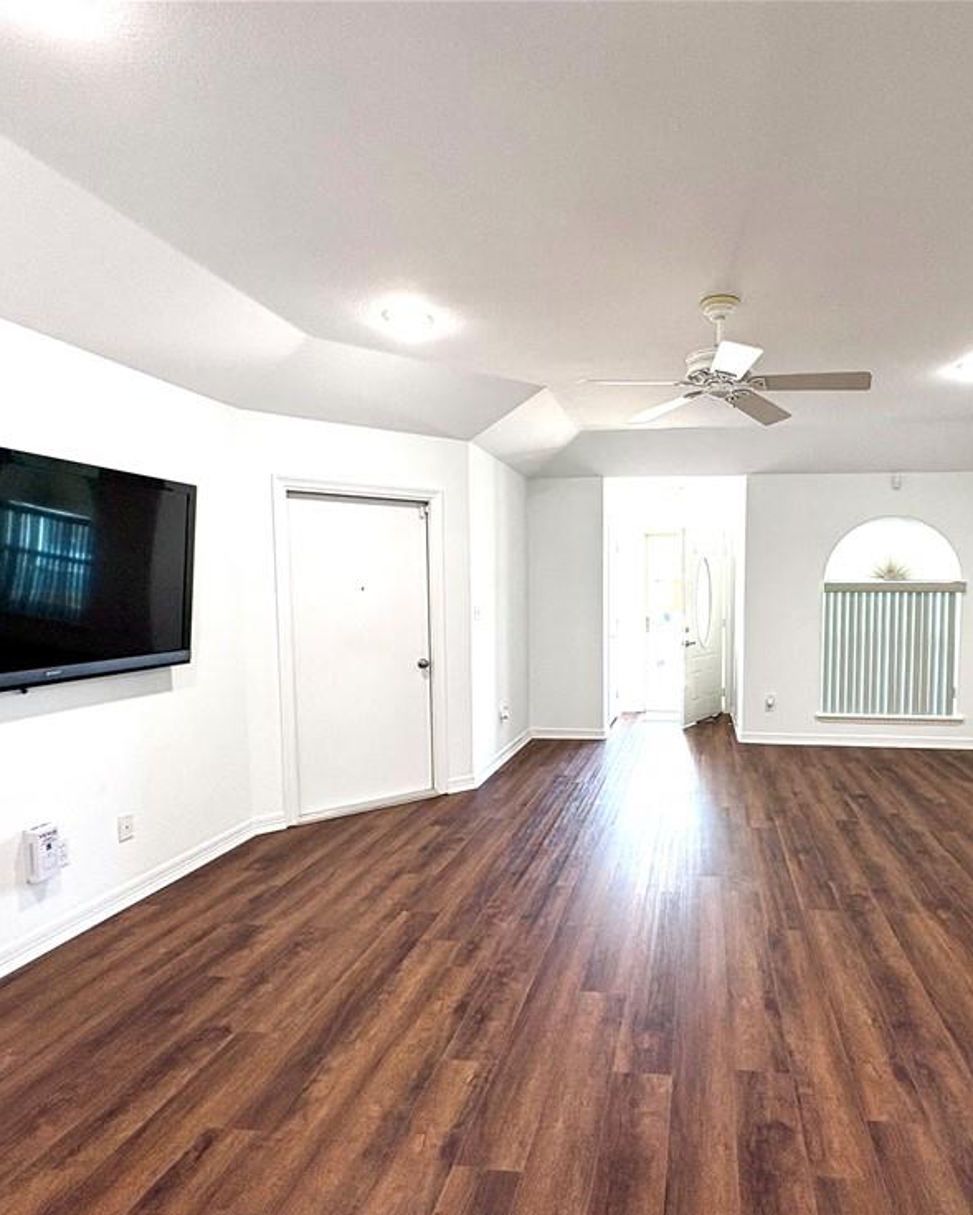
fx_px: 684
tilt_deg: -2.7
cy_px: 632
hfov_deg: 69.2
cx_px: 633
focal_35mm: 19
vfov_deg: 83.2
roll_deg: -0.7
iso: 125
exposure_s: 1/120
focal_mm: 2.22
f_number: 2.2
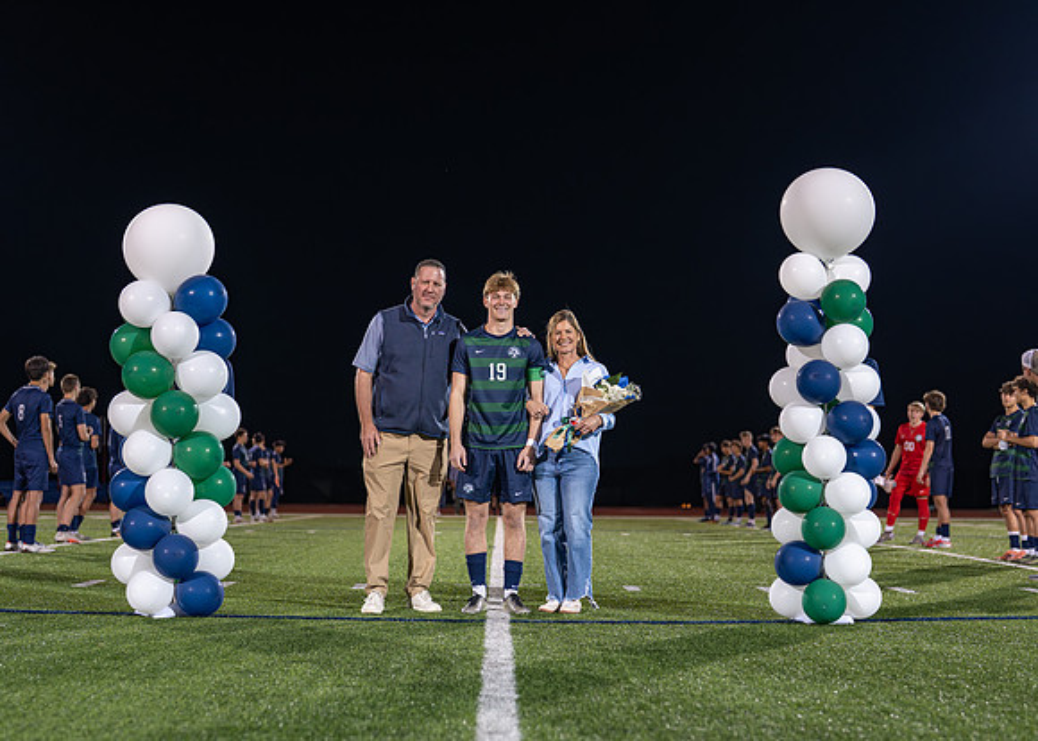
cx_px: 519
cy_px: 397
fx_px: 1655
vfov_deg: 25.2
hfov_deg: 34.8
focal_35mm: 56
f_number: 2
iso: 1250
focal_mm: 50
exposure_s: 1/640
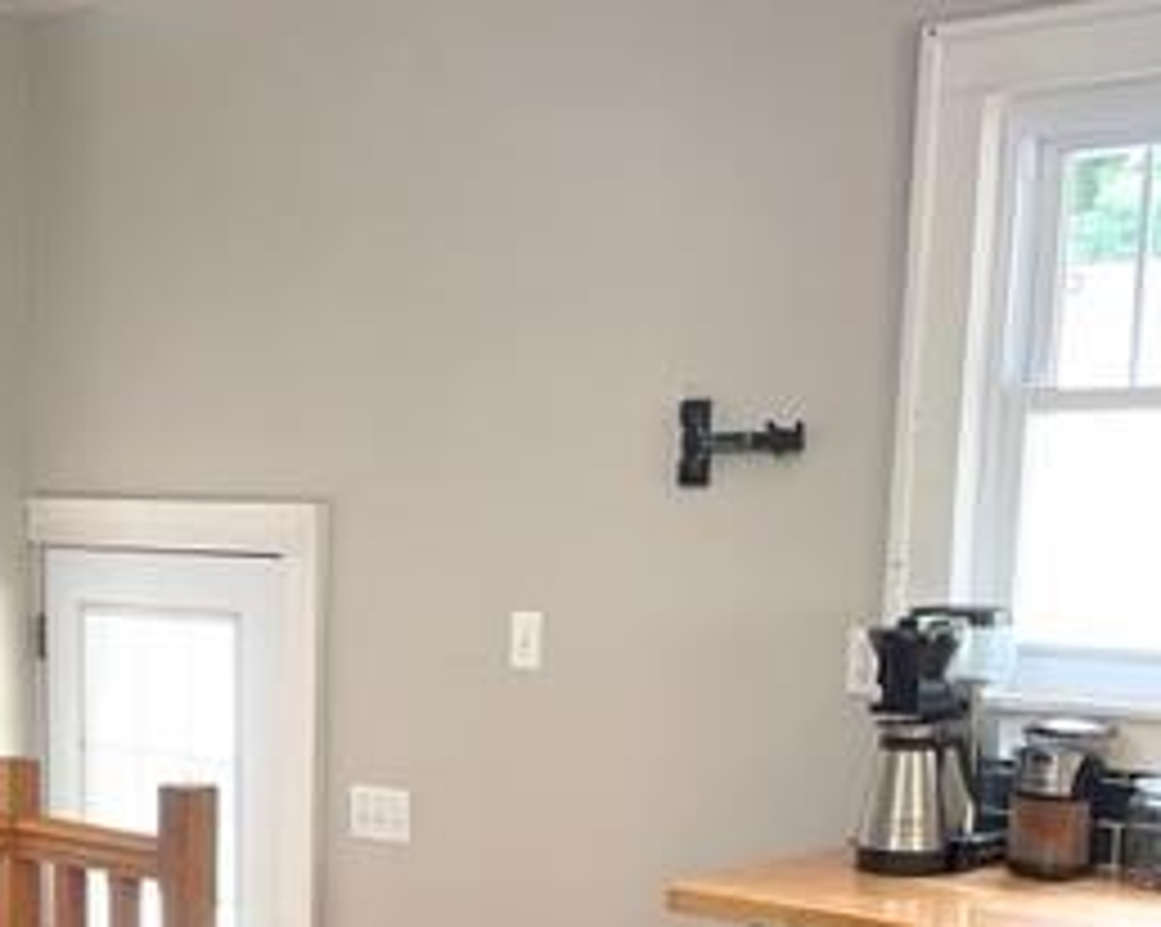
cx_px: 122
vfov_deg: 23.6
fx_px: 2163
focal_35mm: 63
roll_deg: -0.2
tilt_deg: -9.3
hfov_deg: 28.9
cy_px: 828
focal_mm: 4.2
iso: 160
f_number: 1.6
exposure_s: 1/60
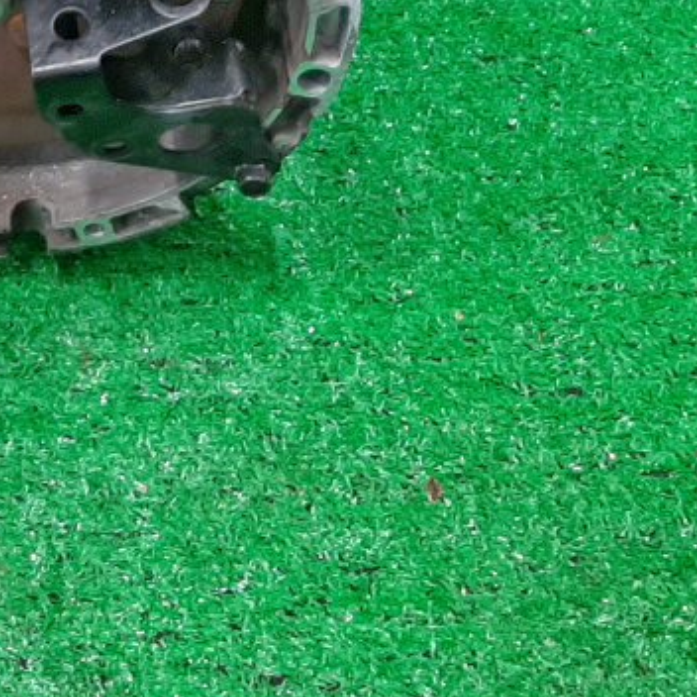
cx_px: -137
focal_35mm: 94
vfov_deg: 17.4
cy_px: -200
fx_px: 2141
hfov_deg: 17.6
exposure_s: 1/50
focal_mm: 3.93
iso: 110
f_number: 1.7
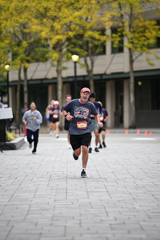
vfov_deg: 10.3
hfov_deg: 6.9
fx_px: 1332
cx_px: 80
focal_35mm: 200
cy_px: 120
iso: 640
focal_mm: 200
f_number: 2.8
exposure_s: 1/2500
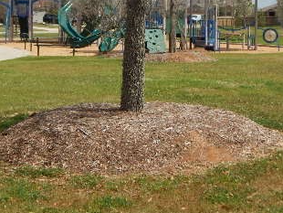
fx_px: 810
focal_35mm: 99
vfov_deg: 14.7
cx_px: 101
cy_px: 0
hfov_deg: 19.8
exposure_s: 1/500
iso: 125
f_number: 7.4
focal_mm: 8.6
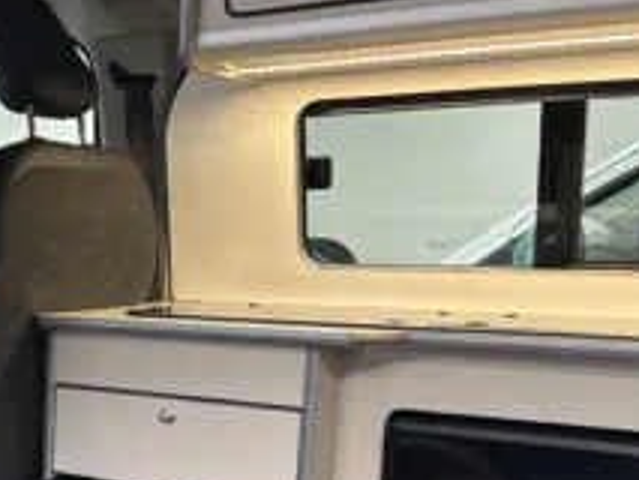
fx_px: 1127
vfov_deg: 23.5
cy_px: 412
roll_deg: -1.7
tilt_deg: -9.7
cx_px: -105
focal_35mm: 61
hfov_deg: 28.1
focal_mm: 5.96
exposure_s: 1/50
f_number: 1.6
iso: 250
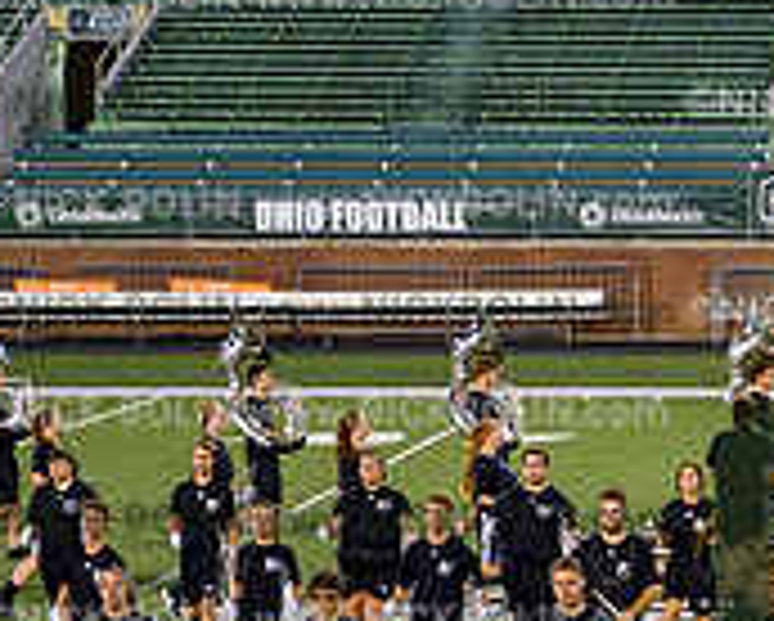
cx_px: 1030
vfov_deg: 7.0
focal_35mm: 221
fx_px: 5068
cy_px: 621
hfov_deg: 8.6
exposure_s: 1/1000
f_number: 4
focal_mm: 70
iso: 4000
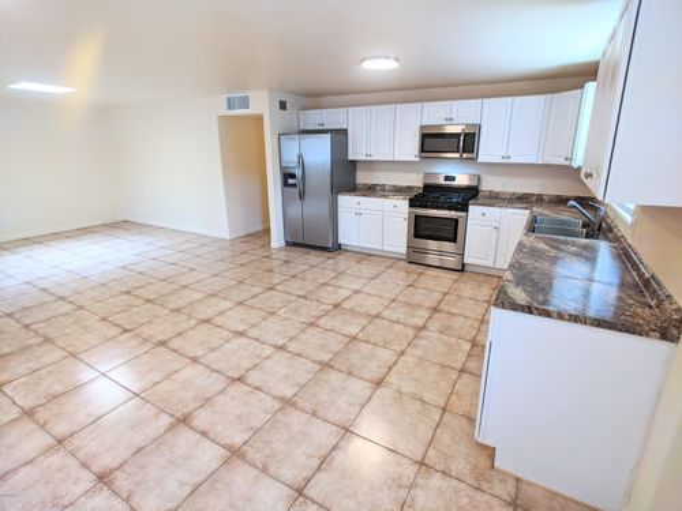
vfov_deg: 51.4
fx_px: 532
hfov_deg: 65.3
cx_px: 341
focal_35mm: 27
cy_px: 256
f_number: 1.73
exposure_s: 1/60
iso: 81
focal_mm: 4.38
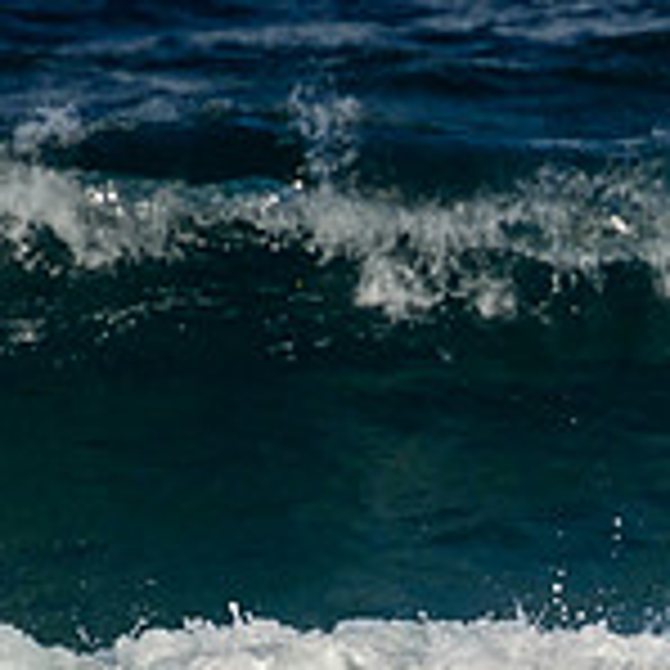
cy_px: 834
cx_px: 1124
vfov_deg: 0.7
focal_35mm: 2651
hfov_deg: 0.7
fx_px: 58051
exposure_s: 1/1600
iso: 800
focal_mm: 800
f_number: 11
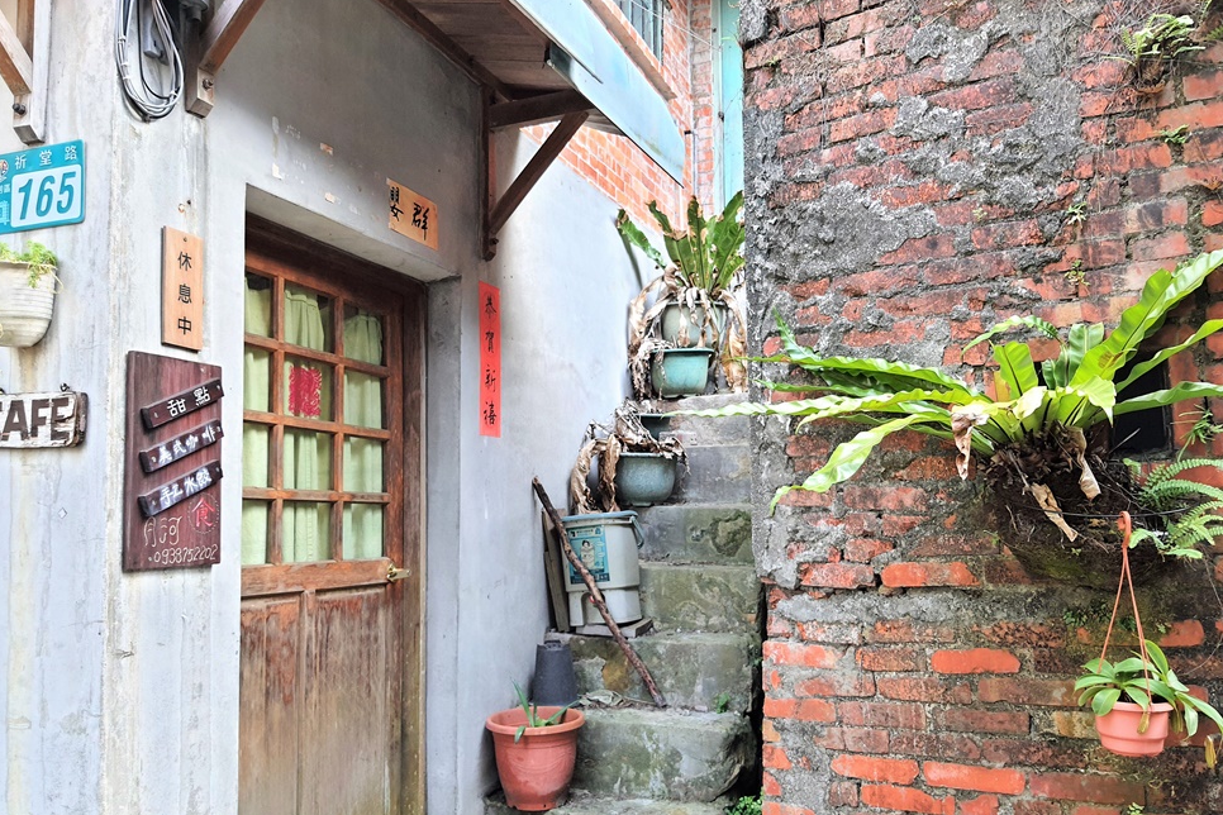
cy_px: 457
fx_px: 951
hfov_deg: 65.5
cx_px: 600
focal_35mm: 28
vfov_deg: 46.3
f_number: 1.7
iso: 200
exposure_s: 1/40
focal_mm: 4.32
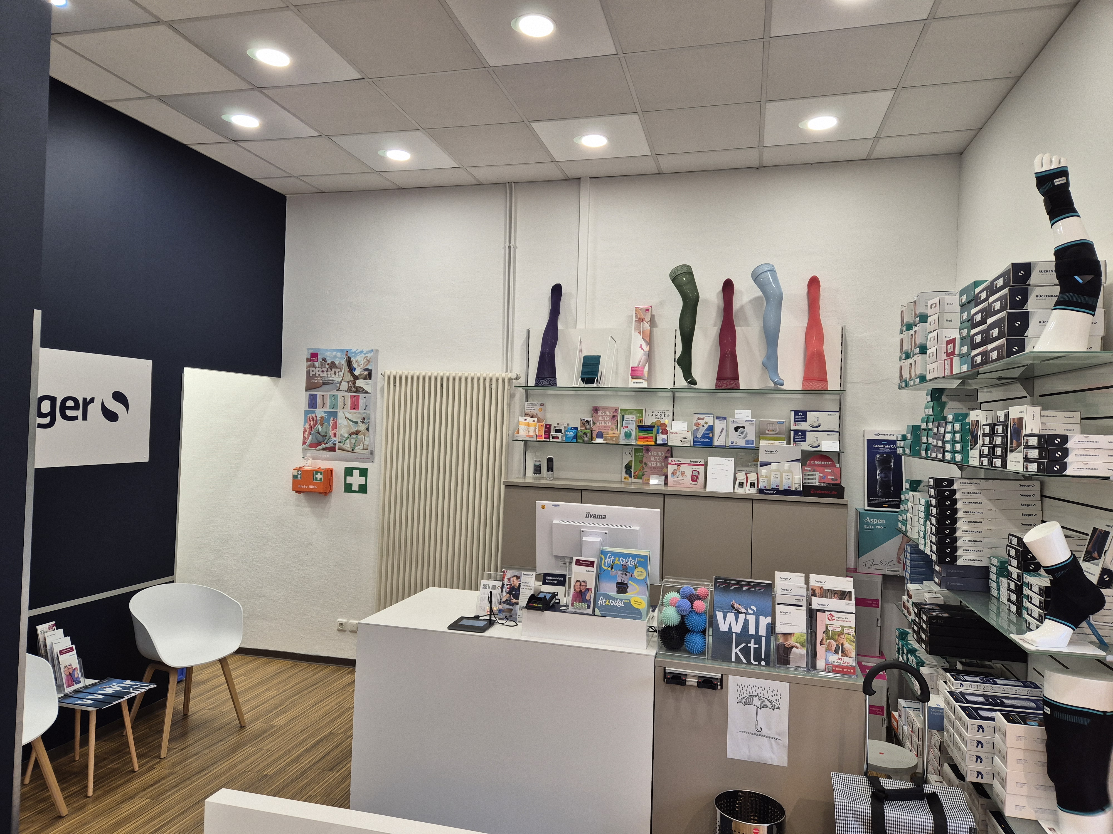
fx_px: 740
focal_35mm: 23
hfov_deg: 73.9
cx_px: 556
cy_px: 417
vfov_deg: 58.9
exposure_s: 1/100
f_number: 1.8
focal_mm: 5.4
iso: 125
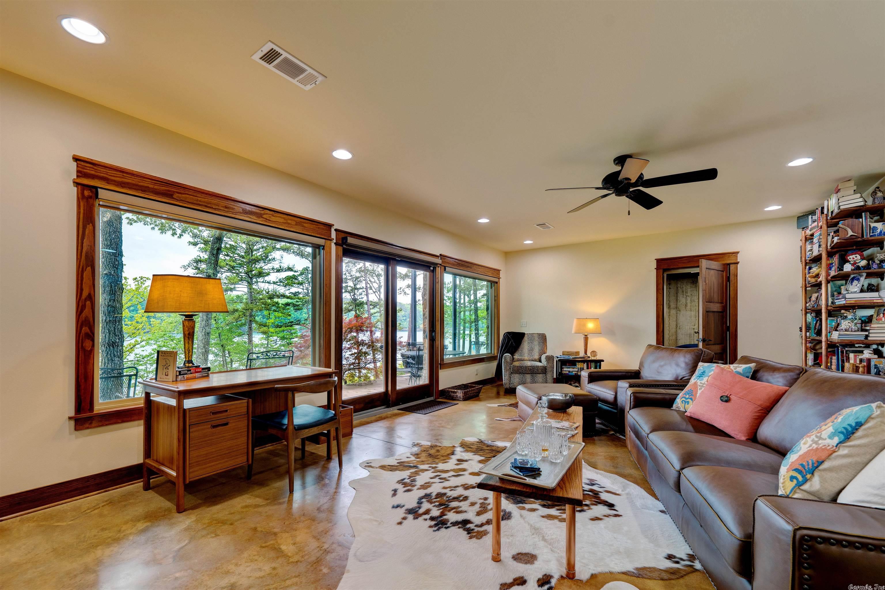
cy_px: 295
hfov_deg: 104.3
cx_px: 442
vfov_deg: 81.2
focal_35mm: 14
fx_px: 344
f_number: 6.3
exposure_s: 1/6
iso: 320
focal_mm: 14
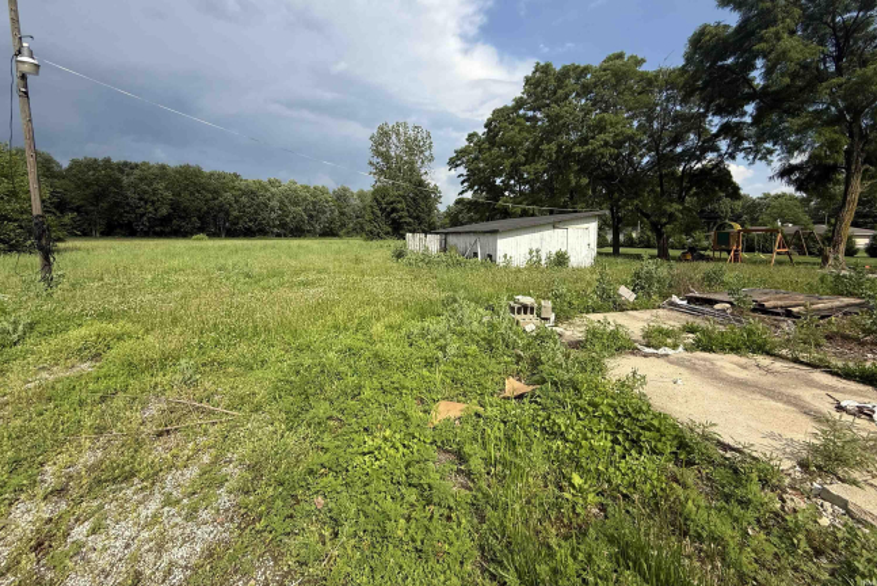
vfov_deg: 76.9
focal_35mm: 15
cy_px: 250
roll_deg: -1.4
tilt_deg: -1.5
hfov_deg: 100.4
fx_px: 366
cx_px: 432
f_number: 2.2
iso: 50
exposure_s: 1/2092
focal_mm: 2.22
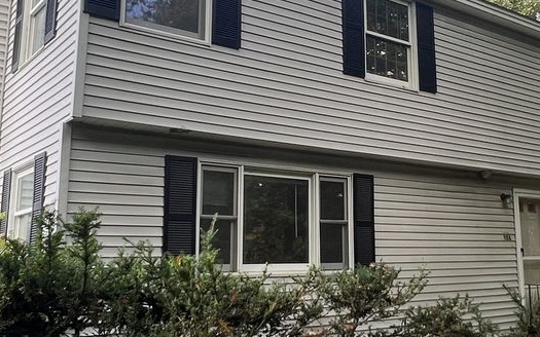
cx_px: 360
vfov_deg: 30.4
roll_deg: +0.7
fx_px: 618
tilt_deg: +11.1
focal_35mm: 42
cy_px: 133
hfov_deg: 46.5
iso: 40
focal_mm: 1.57
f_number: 1.8
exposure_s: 1/99
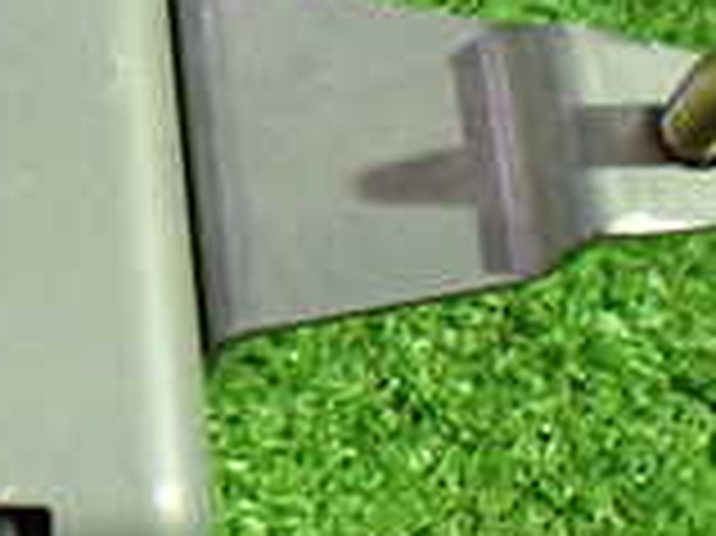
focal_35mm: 113
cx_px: -441
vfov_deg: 13.1
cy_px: 167
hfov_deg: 15.7
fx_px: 2336
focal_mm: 5.4
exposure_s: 1/30
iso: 1000
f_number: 2.3
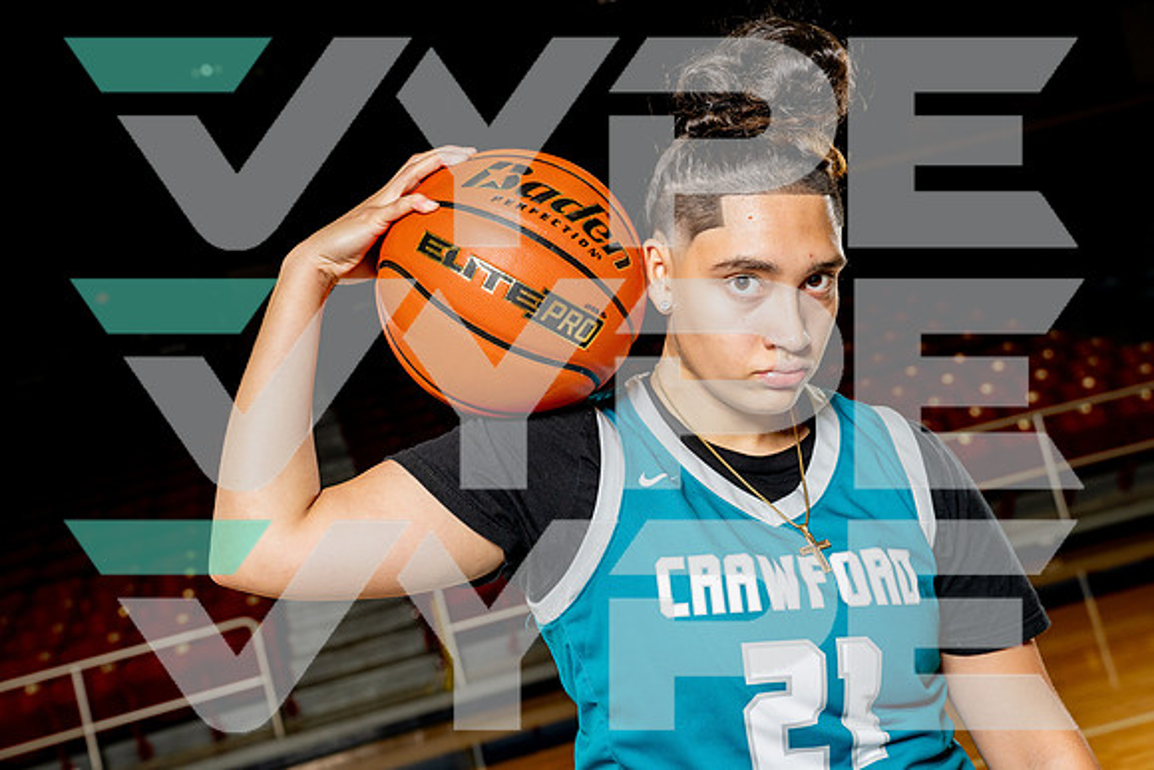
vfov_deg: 27.0
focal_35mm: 50
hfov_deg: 39.6
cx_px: 577
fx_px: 1603
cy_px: 385
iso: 640
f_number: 5.6
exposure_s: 1/250
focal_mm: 50
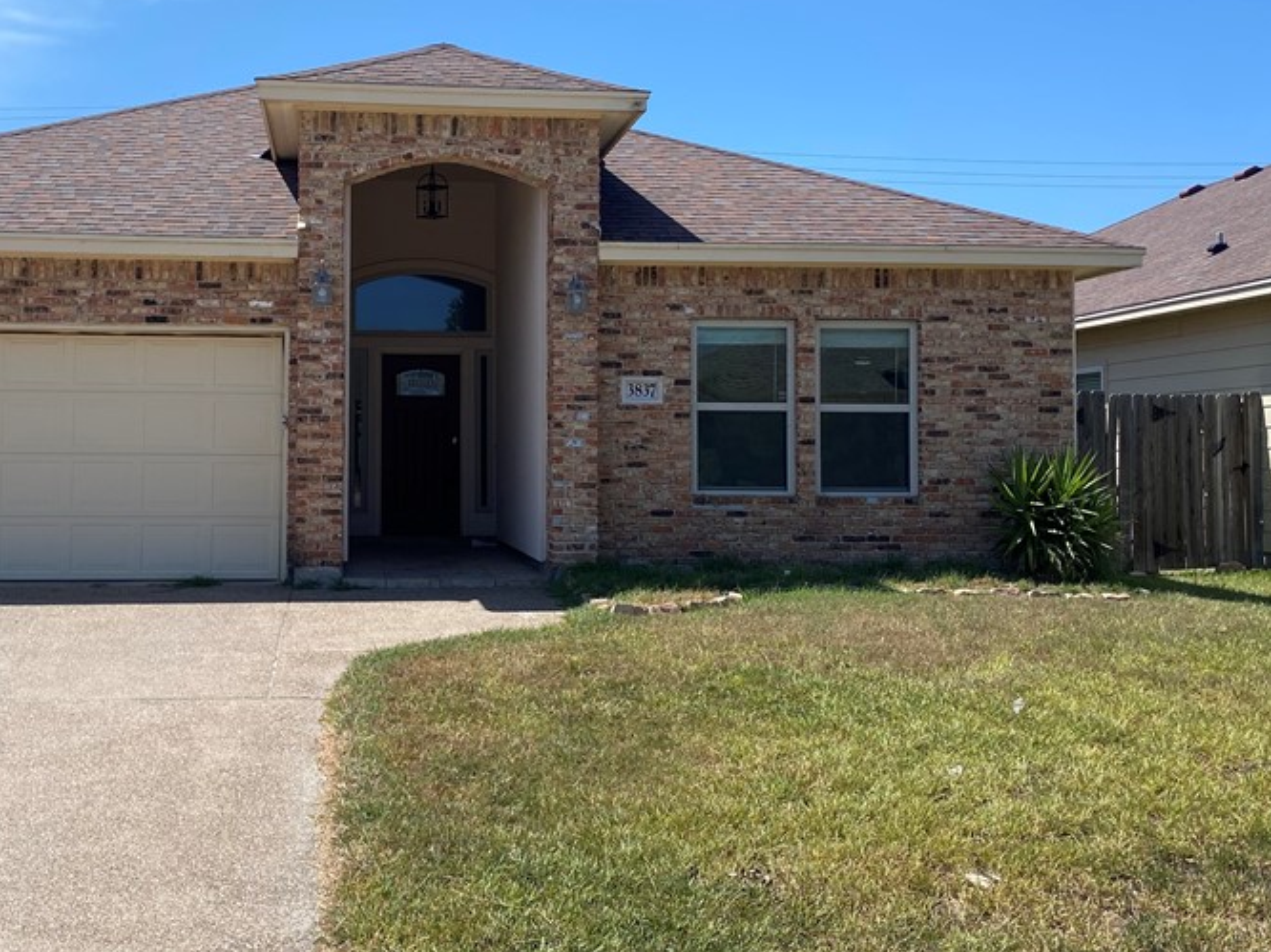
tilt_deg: +1.1
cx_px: 439
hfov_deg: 46.2
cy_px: 418
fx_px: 1468
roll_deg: -0.4
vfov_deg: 35.9
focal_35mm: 40
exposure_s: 1/3300
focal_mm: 4.25
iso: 32
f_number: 1.8
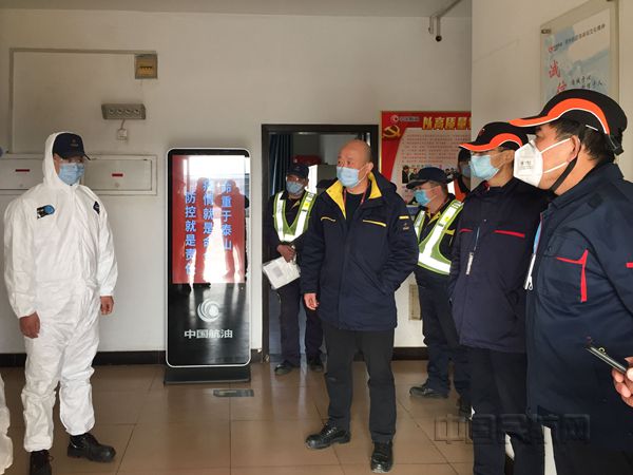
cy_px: 238
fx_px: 530
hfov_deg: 61.7
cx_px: 316
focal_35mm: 29
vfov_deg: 48.2
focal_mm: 4.15
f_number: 2.2
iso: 40
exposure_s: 1/33
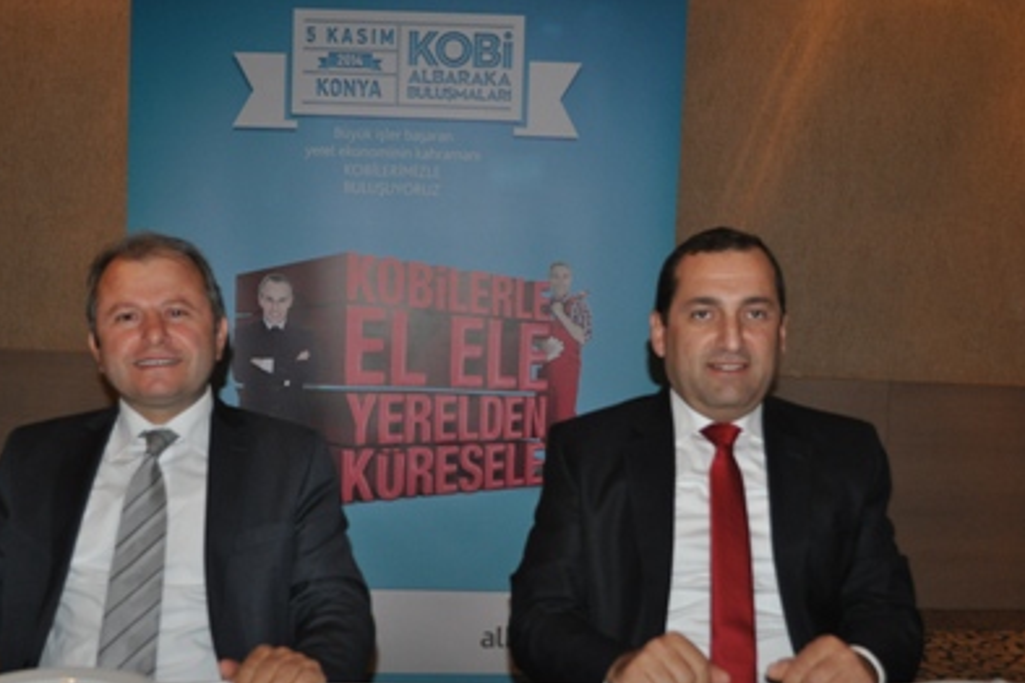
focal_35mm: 41
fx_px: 1167
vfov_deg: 32.6
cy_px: 383
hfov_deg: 47.4
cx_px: 477
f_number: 4
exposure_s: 1/60
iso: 800
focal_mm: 24
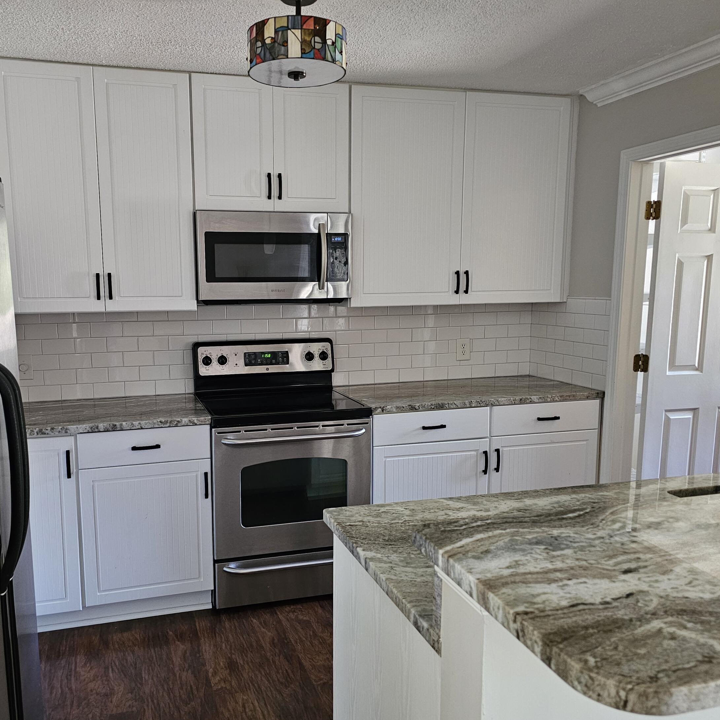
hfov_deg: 56.9
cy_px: 371
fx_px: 659
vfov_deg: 57.3
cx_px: 295
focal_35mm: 28
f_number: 1.7
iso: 640
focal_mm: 6.3
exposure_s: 1/33.3
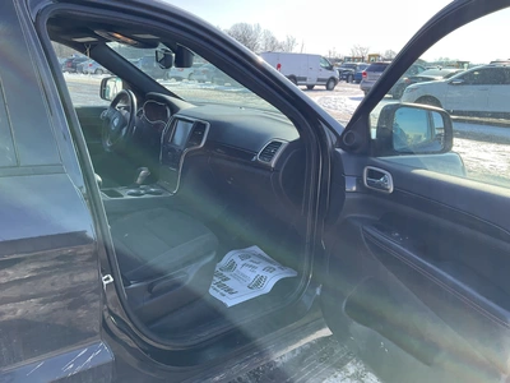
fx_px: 427
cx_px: 255
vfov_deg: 48.2
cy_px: 192
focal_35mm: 29
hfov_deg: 61.7
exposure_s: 1/495
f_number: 1.8
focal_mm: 3
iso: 25
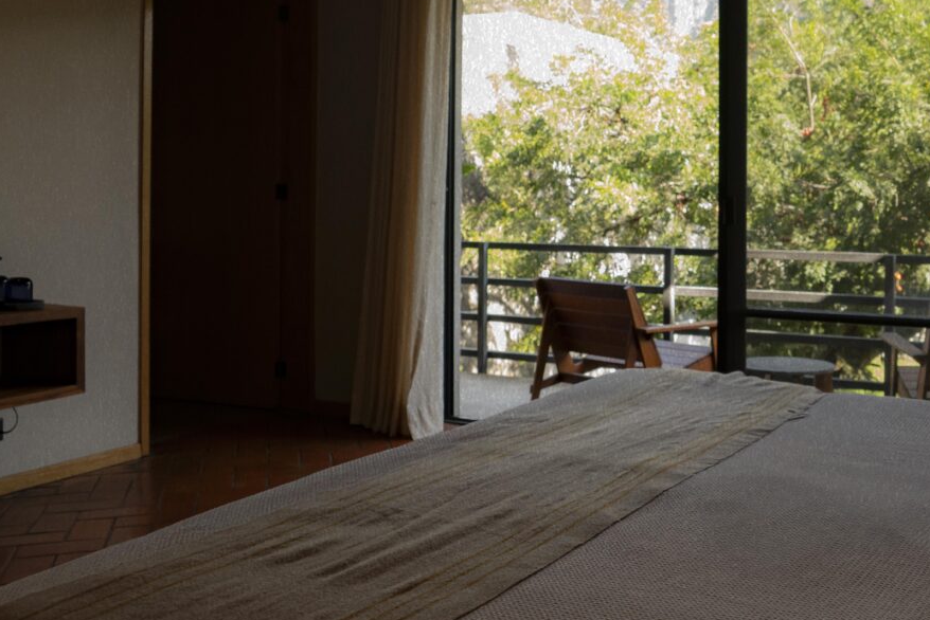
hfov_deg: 45.1
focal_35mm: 42
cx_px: 672
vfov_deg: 31.6
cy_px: 187
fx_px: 1085
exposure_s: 1/320
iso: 2500
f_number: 5.6
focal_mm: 24
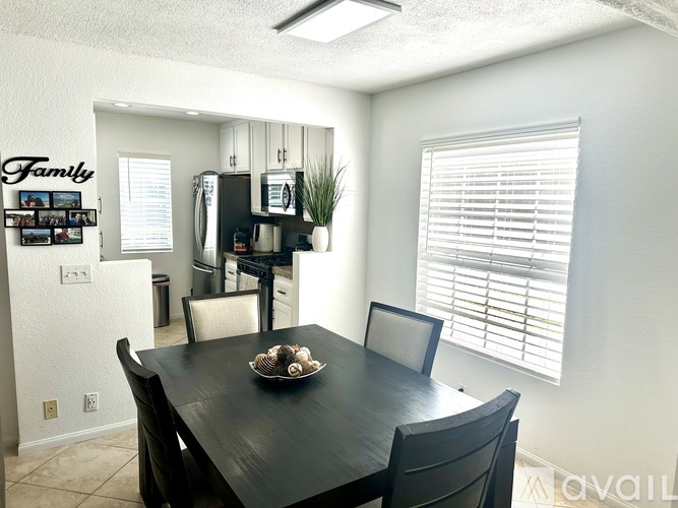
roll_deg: -1.0
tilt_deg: -6.7
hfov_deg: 71.6
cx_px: 339
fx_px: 470
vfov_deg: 56.8
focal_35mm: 24
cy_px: 254
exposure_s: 1/611
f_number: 1.78
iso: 80
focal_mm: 6.86
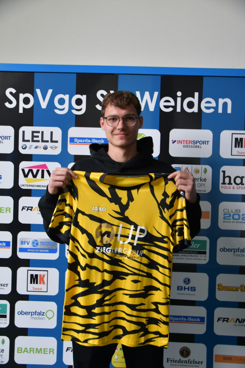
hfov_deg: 34.2
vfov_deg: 49.6
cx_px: 122
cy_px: 184
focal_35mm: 39
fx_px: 398
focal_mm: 26
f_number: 3.2
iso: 400
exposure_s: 1/40
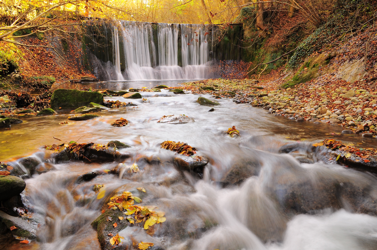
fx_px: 282
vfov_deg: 47.8
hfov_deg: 67.4
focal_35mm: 27
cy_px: 125
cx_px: 188
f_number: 20
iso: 200
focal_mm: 18
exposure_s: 1/1.6
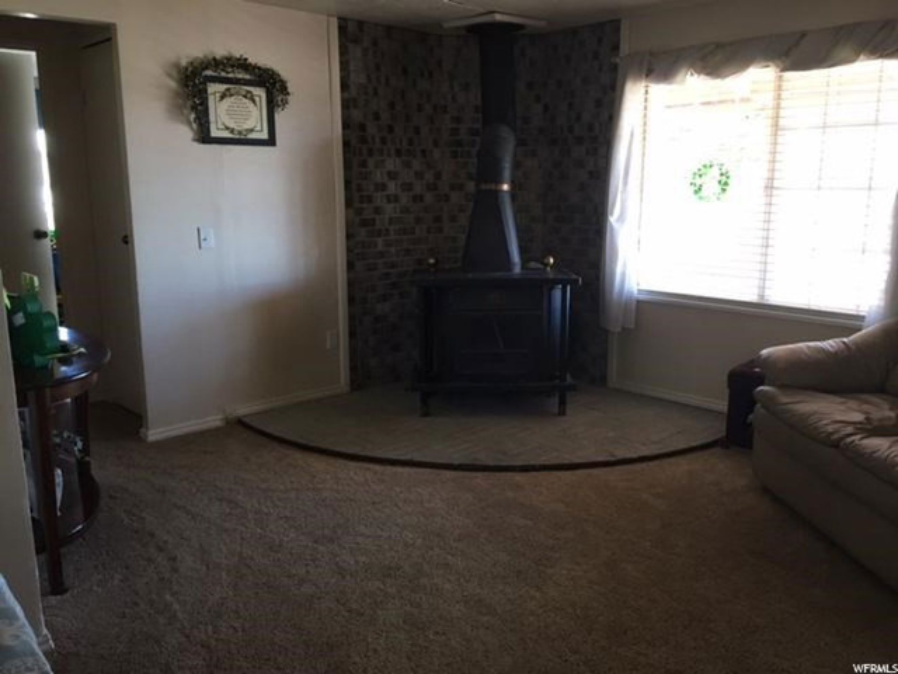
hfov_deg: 61.7
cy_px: 337
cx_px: 449
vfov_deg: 48.2
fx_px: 752
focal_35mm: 29
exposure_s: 1/30
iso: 100
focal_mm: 4.15
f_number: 2.2
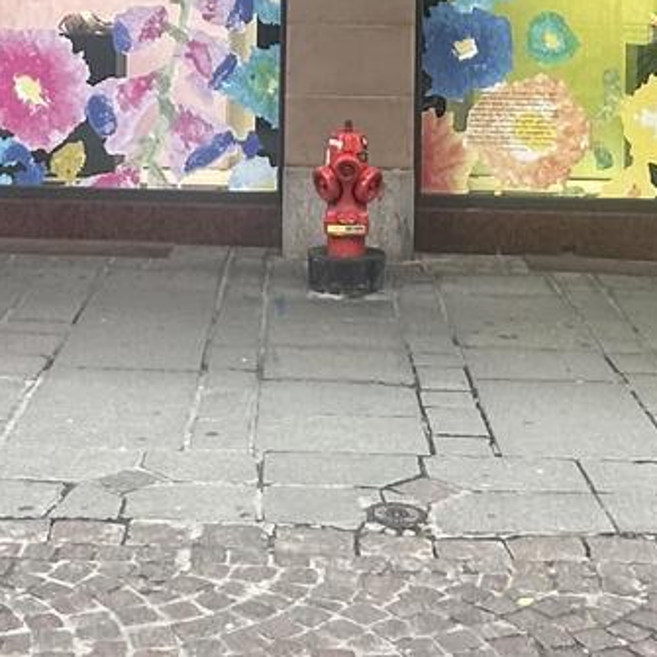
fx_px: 1525
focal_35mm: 71
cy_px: -53
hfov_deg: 24.3
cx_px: 275
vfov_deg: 23.0
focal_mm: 2.22
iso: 40
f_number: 2.2
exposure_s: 1/106
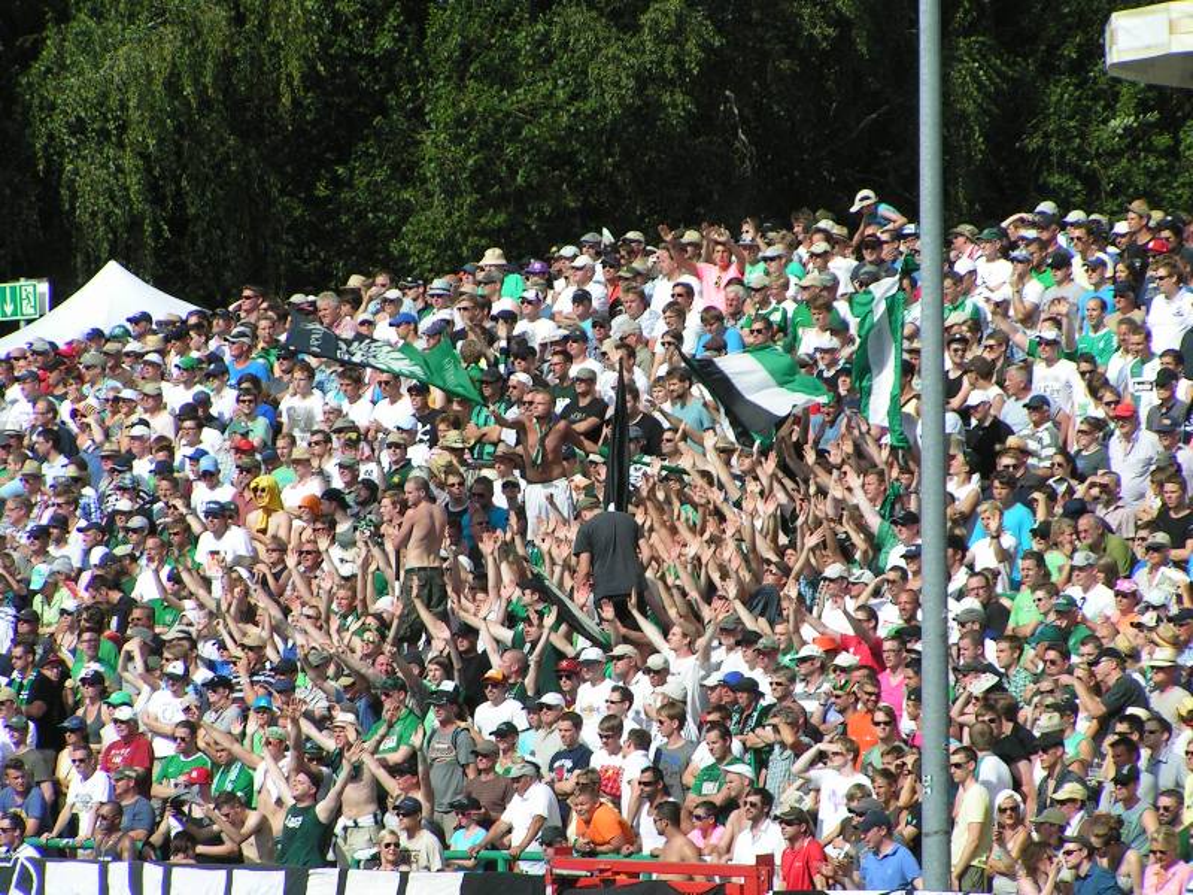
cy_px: 448
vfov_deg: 5.5
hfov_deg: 7.3
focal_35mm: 271
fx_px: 9340
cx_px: 596
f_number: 5.6
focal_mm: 41.4
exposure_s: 1/640
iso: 50
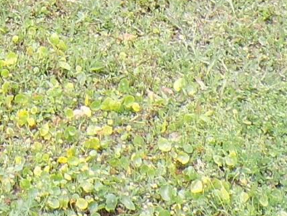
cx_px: -133
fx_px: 1402
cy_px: -427
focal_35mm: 169
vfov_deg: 7.7
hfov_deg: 11.3
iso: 100
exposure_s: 1/160
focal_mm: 4.3
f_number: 3.3
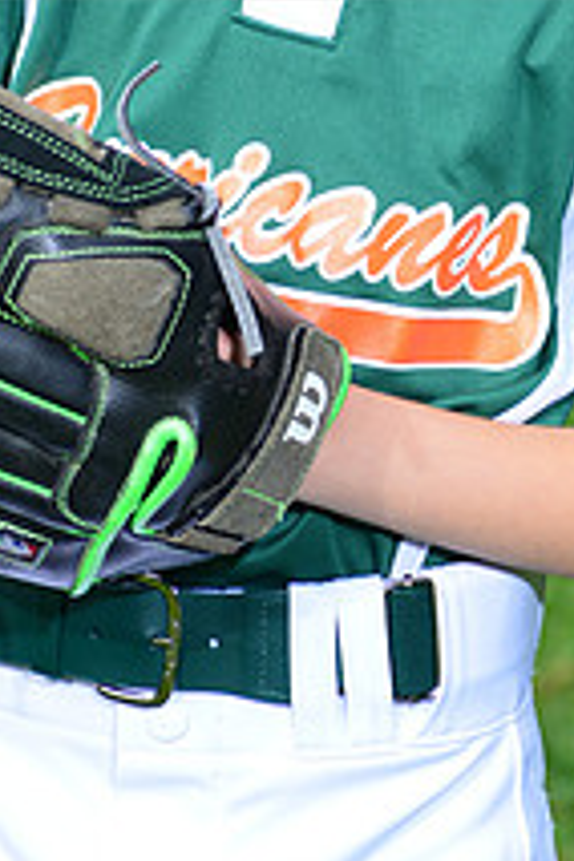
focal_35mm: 435
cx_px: 390
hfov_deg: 3.2
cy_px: -129
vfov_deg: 4.7
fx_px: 10403
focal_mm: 160
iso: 250
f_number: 9
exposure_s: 1/200
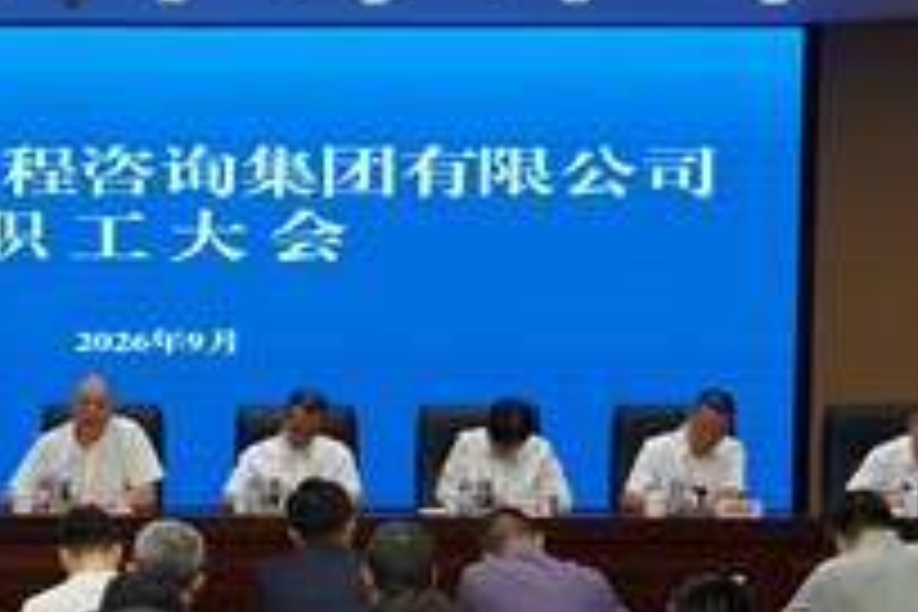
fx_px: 2856
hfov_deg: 18.1
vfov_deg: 12.1
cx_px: 144
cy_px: 549
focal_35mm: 112
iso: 320
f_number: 5
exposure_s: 1/60
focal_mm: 38
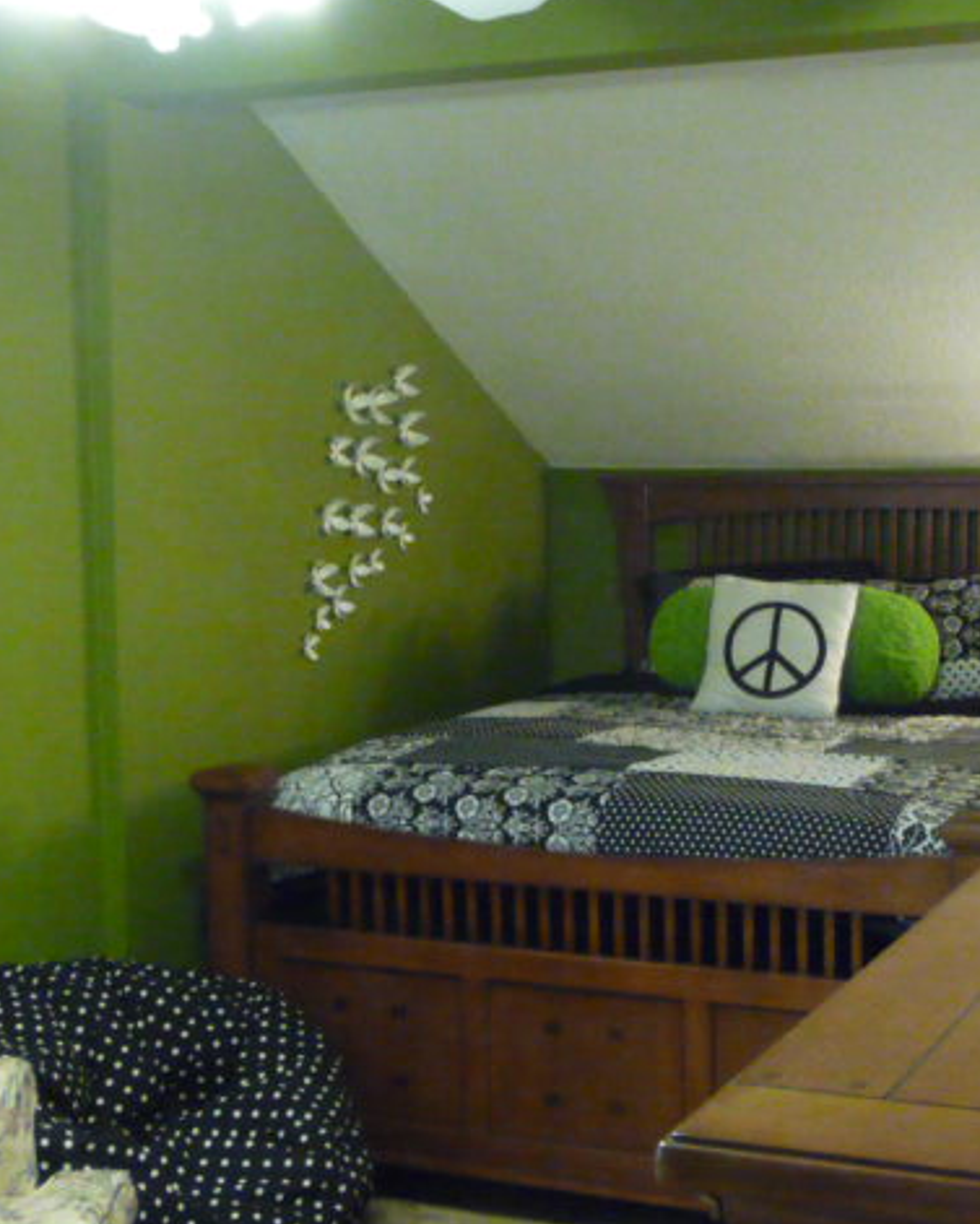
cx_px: 616
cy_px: 608
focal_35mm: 53
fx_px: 1921
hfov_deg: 28.5
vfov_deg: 35.4
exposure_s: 1/20
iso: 800
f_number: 3.3
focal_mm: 4.7
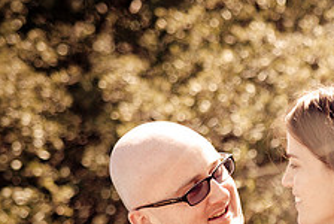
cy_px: 237
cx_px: 347
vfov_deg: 3.4
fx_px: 3793
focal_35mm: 408
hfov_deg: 5.0
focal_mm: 105
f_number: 2.8
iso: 250
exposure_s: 1/800
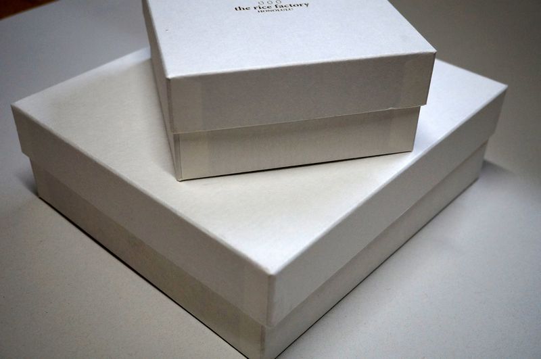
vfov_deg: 29.8
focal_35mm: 45
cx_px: 270
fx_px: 675
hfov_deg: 43.7
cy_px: 180
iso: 640
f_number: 4
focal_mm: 30
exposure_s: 1/60
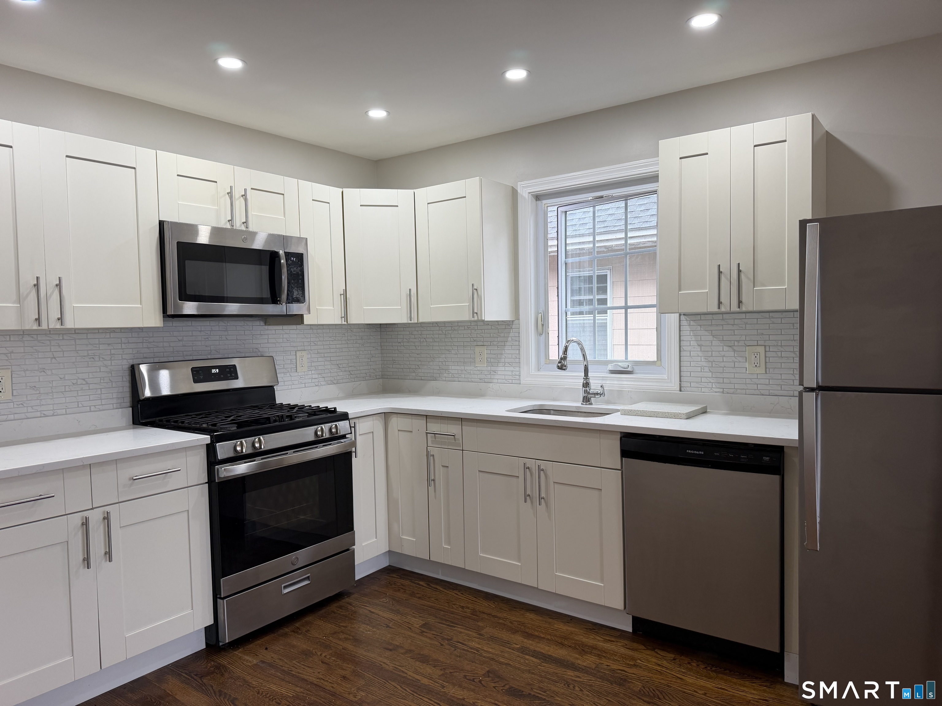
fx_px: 653
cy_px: 353
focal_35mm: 24
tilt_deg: -2.9
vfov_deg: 56.8
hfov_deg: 71.6
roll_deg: +0.7
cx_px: 471
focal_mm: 6.76
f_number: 1.78
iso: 125
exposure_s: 1/120
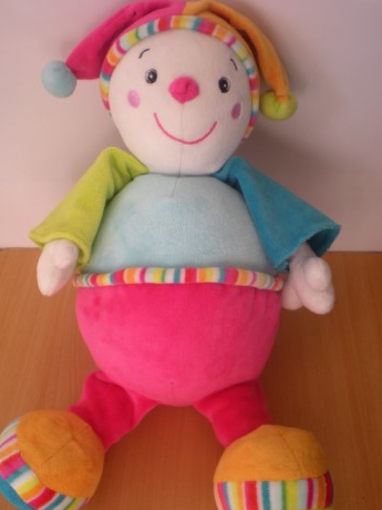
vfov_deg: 43.8
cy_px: 269
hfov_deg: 33.6
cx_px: 178
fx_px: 633
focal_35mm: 43
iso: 64
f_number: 3.1
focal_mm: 6.3
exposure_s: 1/61
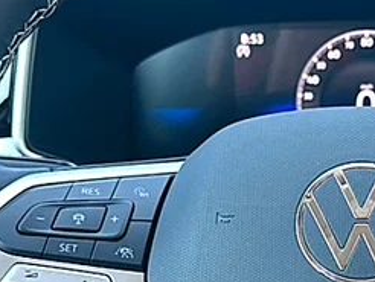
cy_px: 229
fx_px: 770
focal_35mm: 71
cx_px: 358
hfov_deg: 26.2
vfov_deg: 20.5
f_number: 1.78
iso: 50
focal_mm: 6.86
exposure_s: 1/57
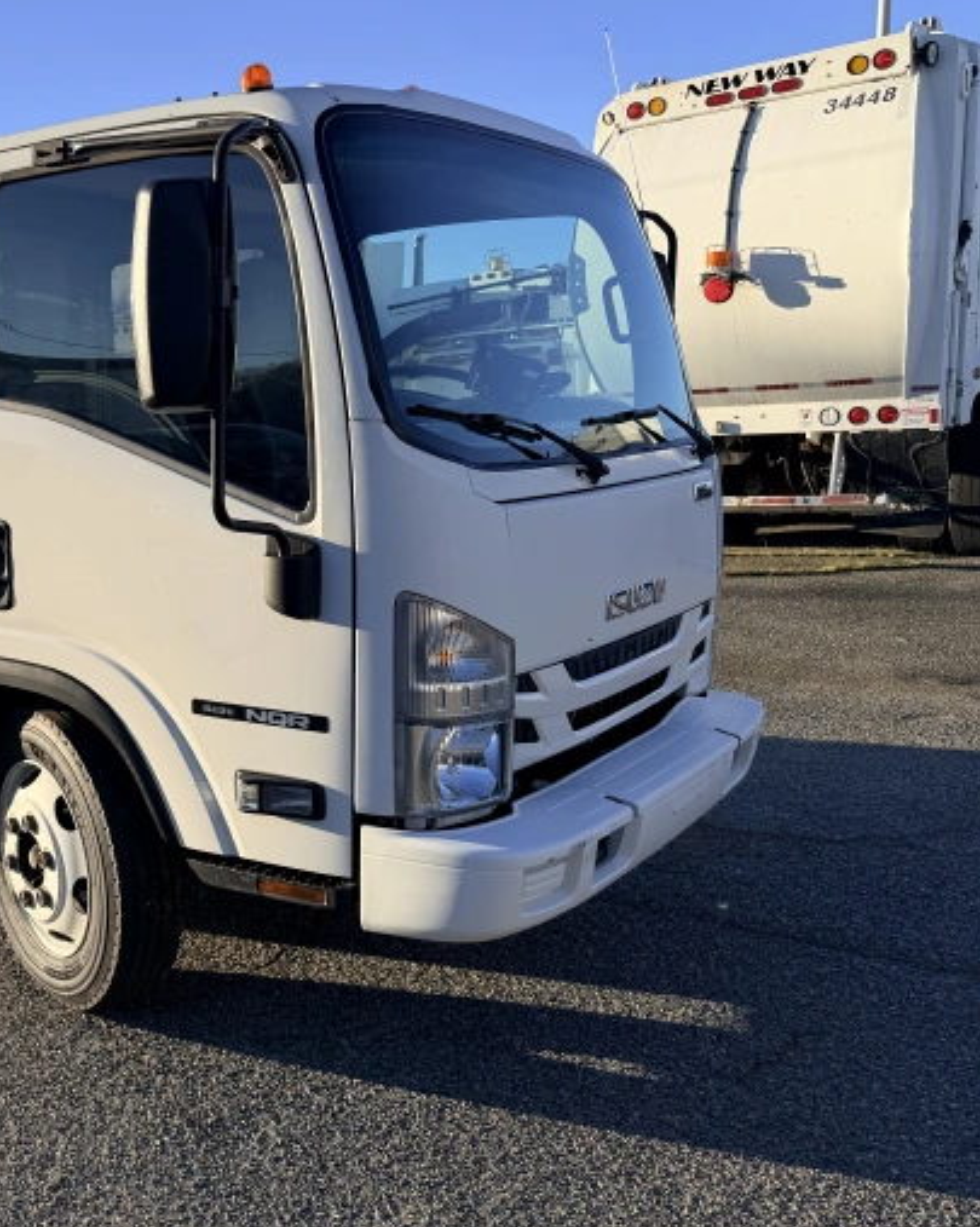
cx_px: 15
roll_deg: +2.7
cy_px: 624
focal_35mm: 37
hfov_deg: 36.3
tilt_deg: -8.6
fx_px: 1343
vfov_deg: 49.1
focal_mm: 6.76
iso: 80
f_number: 1.78
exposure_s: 1/3145
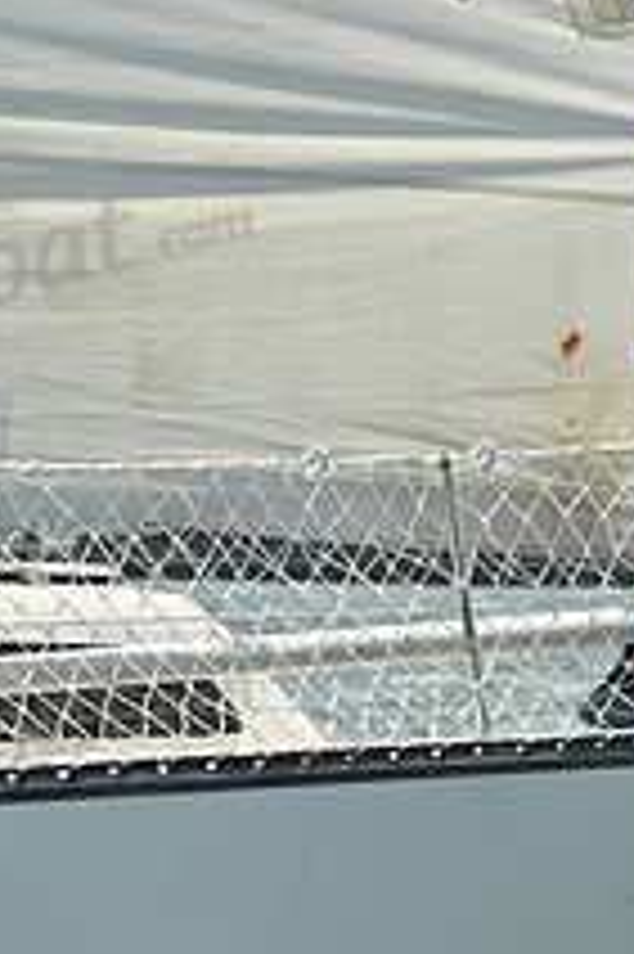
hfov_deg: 3.7
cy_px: 459
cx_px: 488
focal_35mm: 370
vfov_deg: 5.6
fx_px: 9789
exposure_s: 1/1250
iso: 320
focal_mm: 135
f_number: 9
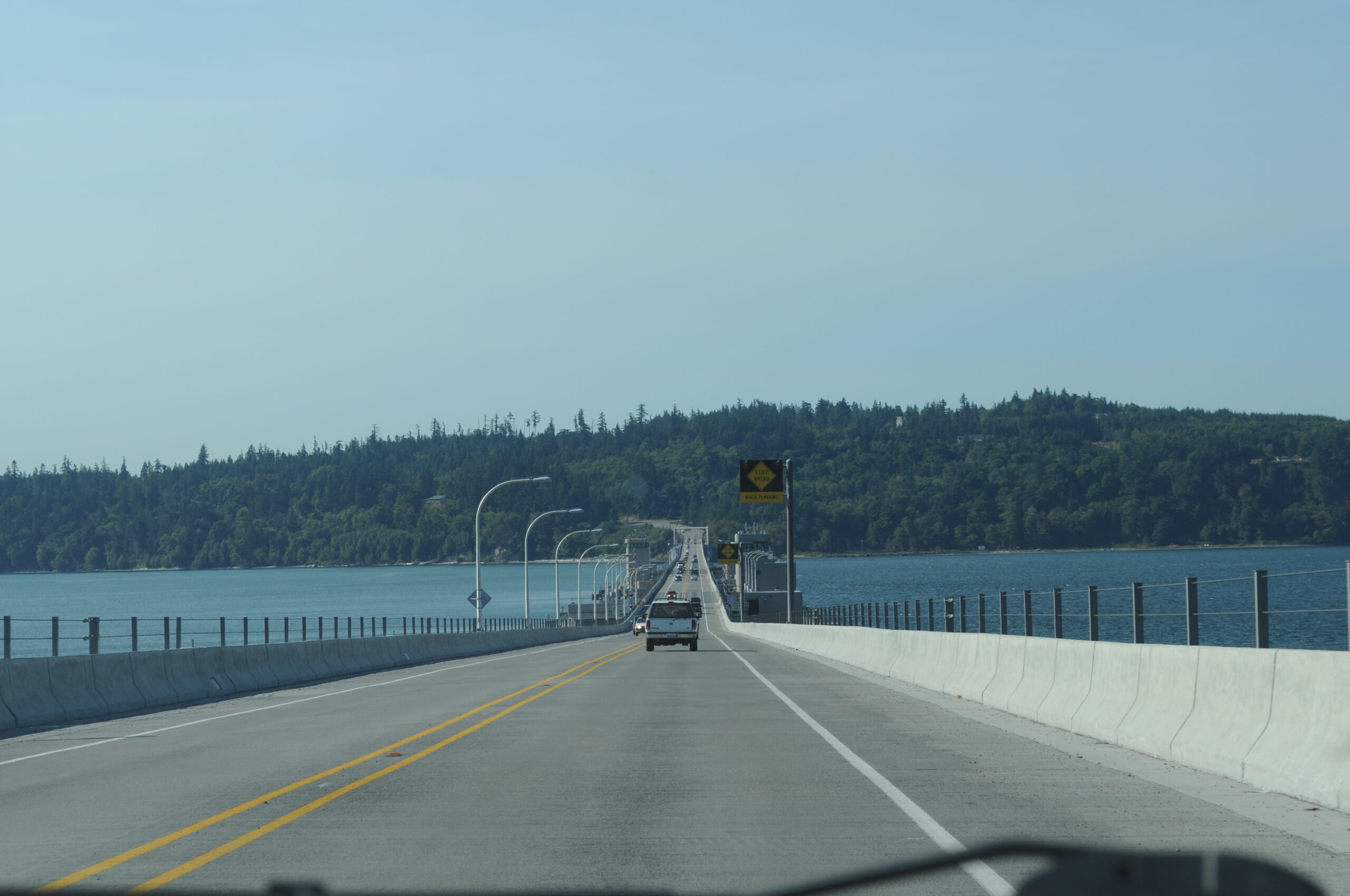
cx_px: 675
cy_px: 448
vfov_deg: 16.5
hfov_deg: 24.6
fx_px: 3090
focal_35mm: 82
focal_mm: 55
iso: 200
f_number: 11
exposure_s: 1/400
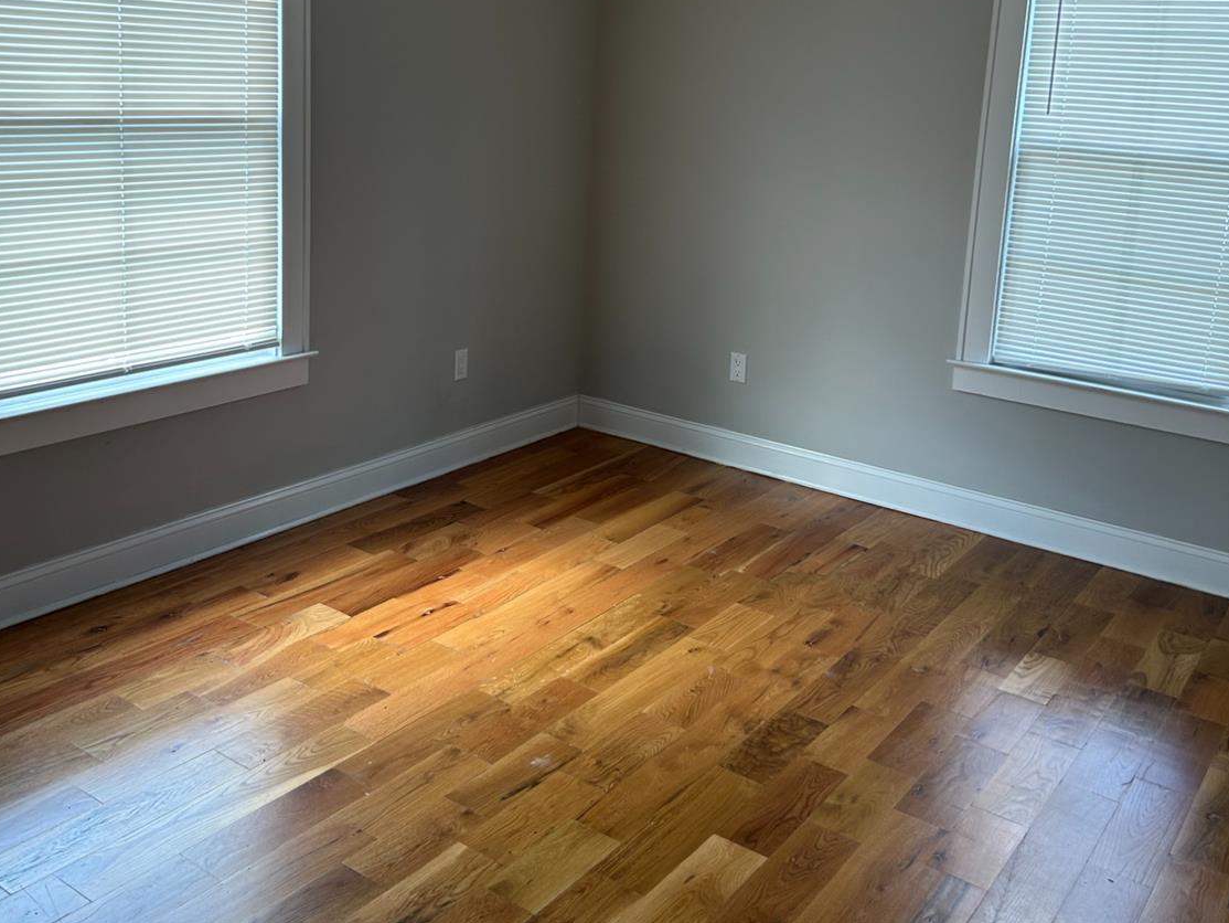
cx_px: 613
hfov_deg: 52.6
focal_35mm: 35
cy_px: 305
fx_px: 1243
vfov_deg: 40.2
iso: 80
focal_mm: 5.7
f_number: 1.5
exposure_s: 1/60
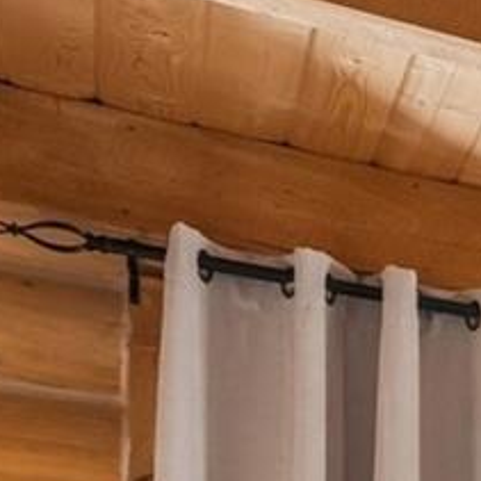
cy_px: 887
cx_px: 1662
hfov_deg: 9.6
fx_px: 1670
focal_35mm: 106
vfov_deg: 14.3
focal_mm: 11
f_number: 8
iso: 500
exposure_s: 1/30
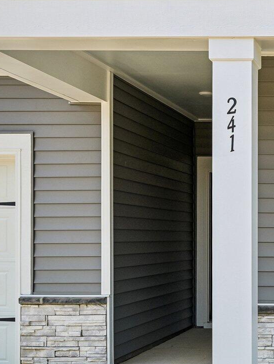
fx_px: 668
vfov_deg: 30.4
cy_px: 230
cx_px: 387
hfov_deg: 20.5
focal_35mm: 63
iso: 100
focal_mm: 23.5
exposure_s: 1/250
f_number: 8
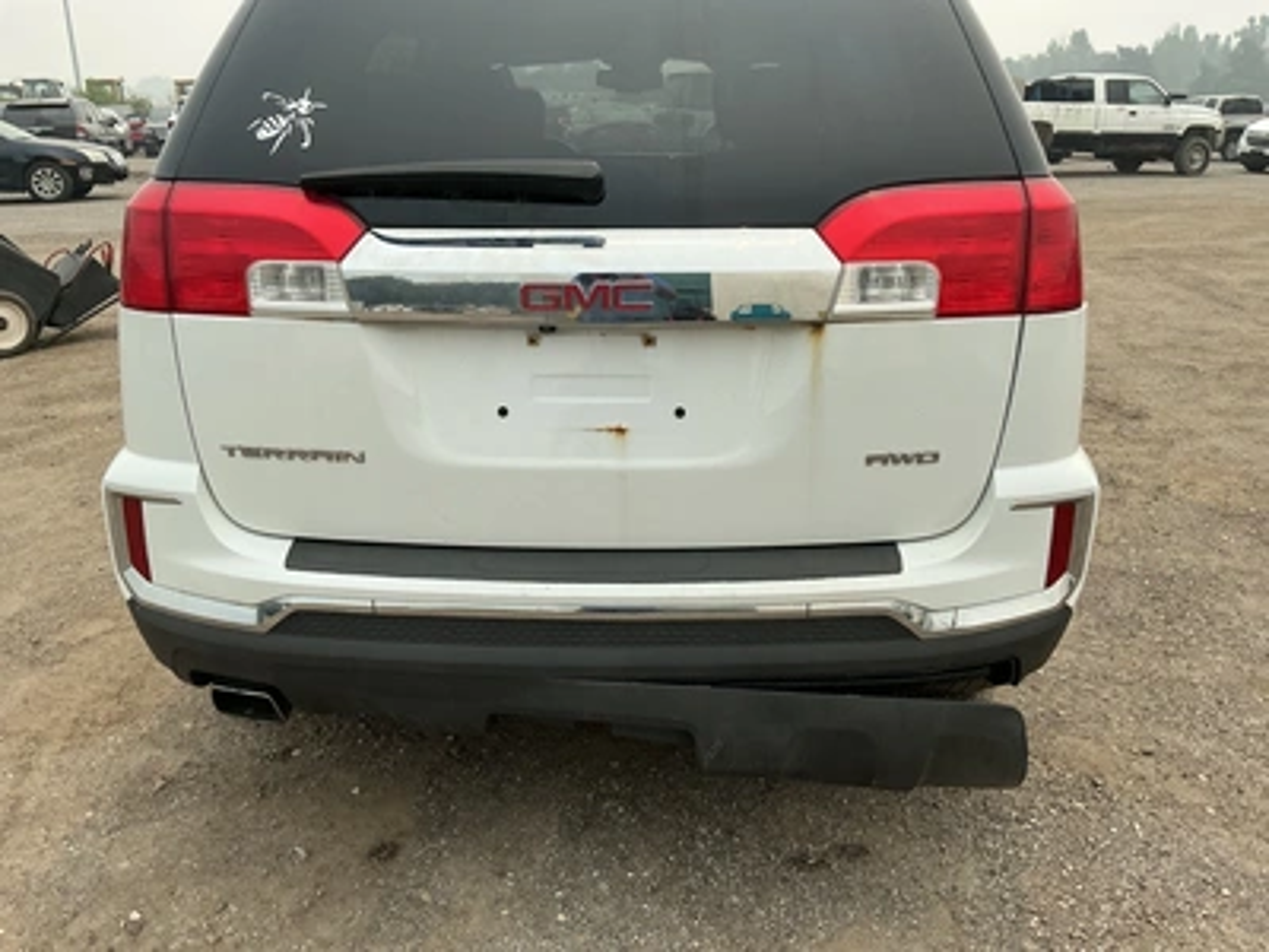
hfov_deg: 63.4
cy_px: 476
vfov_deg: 49.7
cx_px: 634
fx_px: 1026
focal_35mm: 28
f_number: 1.8
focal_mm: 3
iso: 25
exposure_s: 1/1786
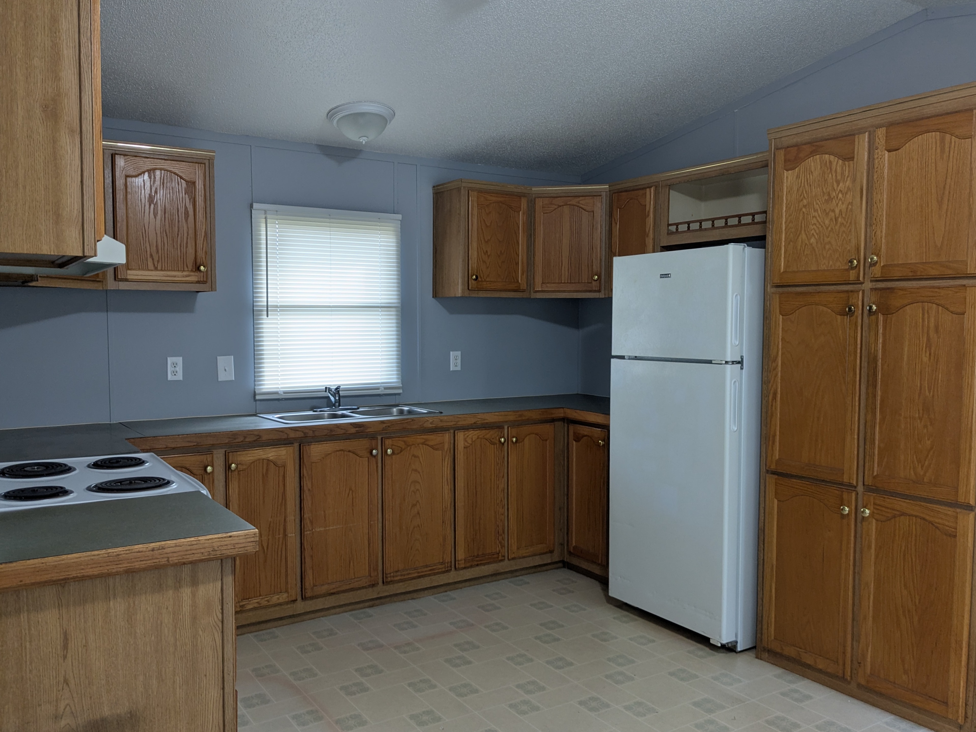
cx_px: 488
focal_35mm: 27
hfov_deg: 65.3
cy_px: 366
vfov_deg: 51.4
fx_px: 761
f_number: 1.73
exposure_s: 1/30
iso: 52
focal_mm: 4.38
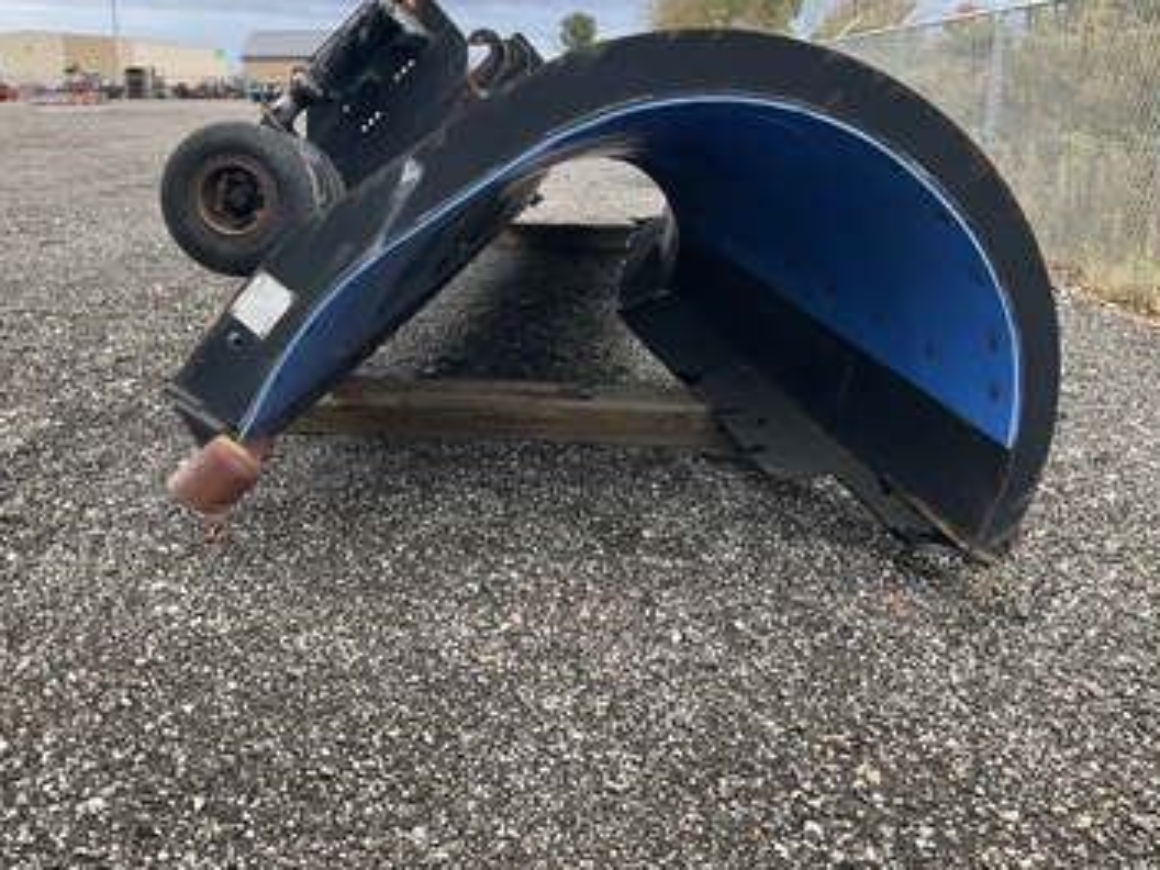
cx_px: 547
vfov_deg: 42.9
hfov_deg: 55.3
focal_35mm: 33
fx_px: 1106
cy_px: 386
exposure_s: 1/246
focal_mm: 3
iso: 25
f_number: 1.8
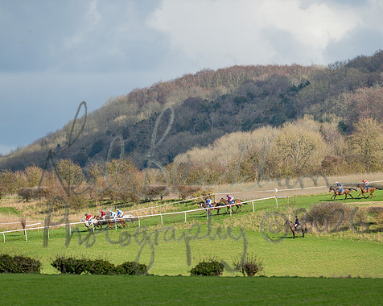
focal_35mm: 511
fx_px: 5788
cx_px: 220
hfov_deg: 3.8
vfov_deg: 3.0
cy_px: 147
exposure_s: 1/2500
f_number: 5.6
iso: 320
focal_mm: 400
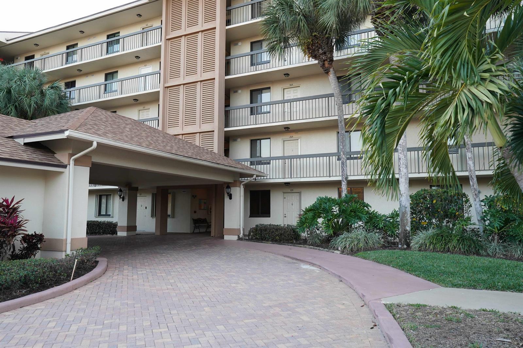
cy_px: 174
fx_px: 392
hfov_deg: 67.4
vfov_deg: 47.9
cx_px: 262
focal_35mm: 27
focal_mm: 27
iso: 500
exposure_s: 1/160
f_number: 4
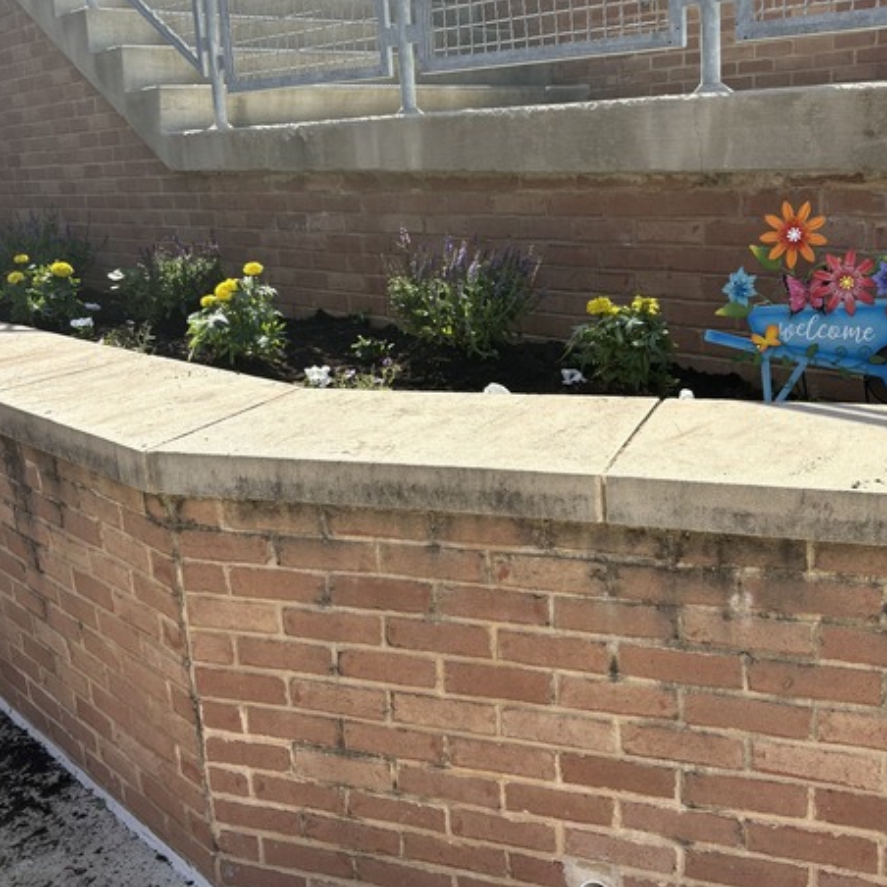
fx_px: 1102
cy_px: 403
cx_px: 508
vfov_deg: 43.8
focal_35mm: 38
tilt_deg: -12.6
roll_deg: +3.1
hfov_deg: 43.7
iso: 50
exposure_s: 1/1311
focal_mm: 5.96
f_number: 1.6
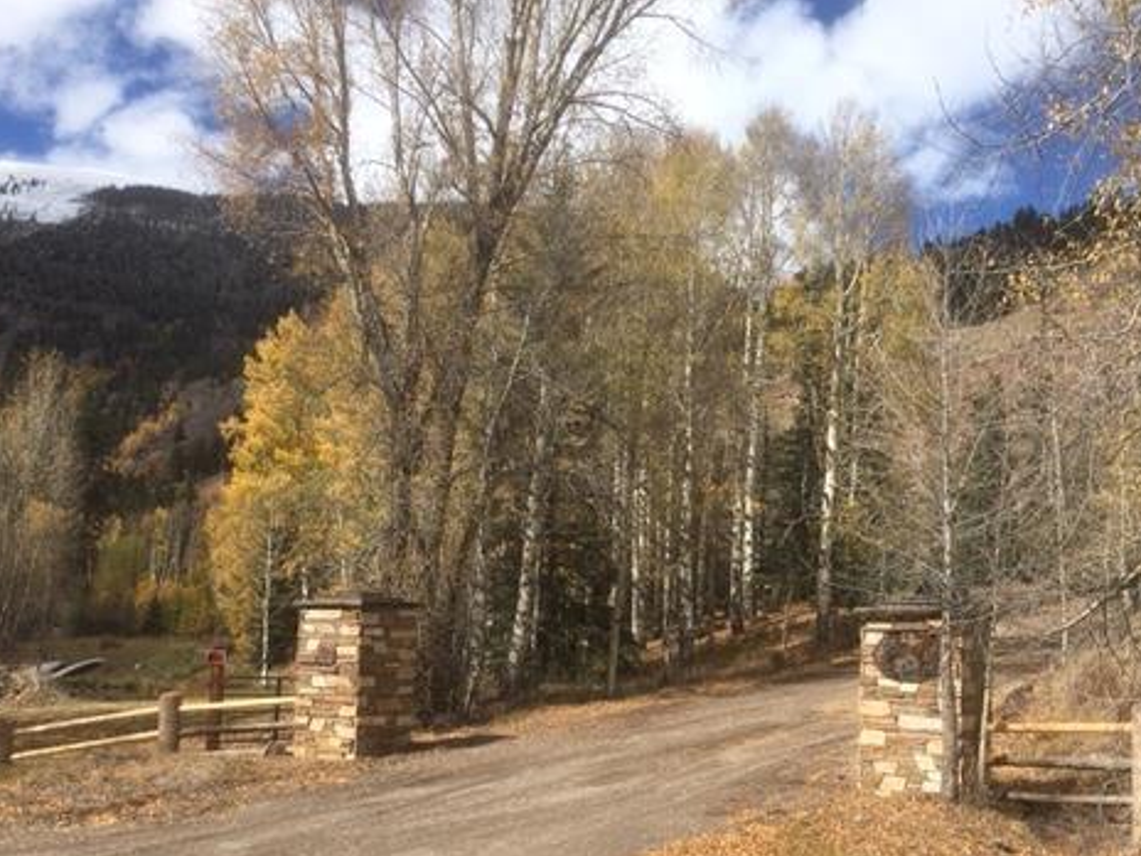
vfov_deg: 35.8
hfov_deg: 46.5
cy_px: 509
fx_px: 1318
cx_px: 686
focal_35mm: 40
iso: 25
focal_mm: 4.15
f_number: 2.2
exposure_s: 1/2198
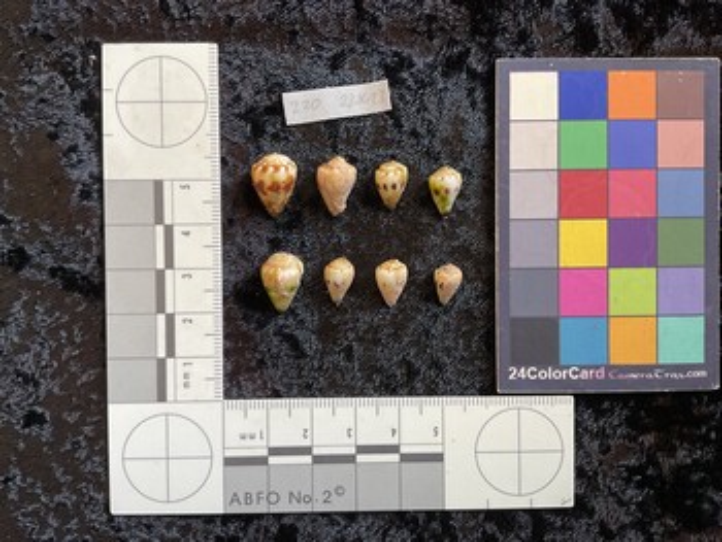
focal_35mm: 29
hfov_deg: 61.6
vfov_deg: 48.3
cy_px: 271
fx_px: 605
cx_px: 361
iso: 64
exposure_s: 1/50
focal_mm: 3
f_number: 1.8
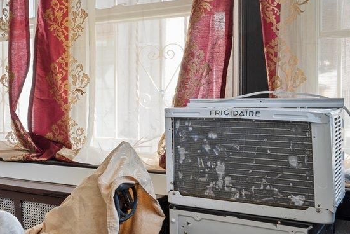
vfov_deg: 25.9
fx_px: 506
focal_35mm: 52
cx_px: -100
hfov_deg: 30.5
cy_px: 83
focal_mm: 14
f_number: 10
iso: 125
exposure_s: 1/1.25
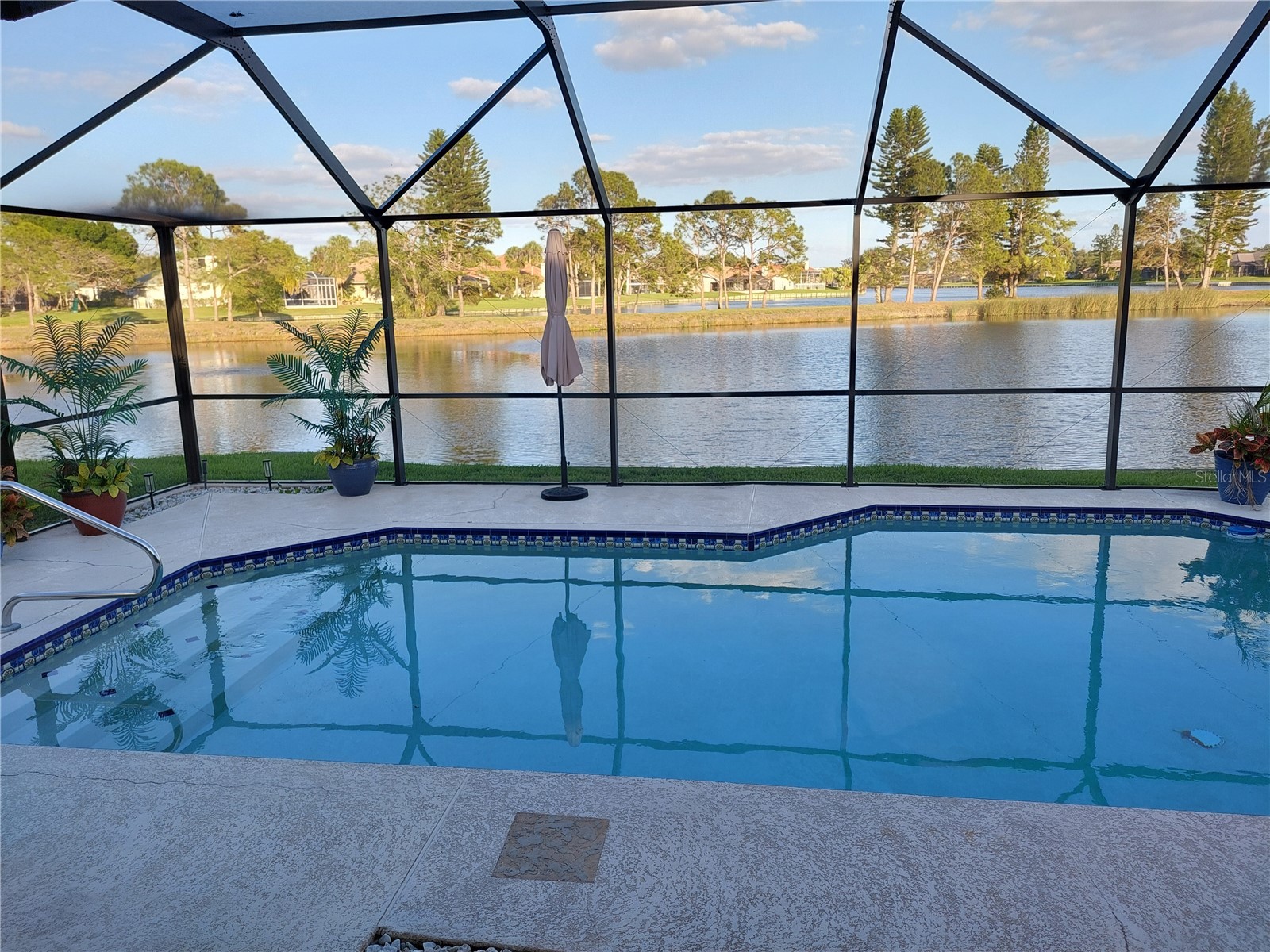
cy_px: 476
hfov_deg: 71.6
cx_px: 635
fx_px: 881
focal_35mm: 24
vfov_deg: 56.8
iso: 40
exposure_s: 1/279
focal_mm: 5.23
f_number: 1.8
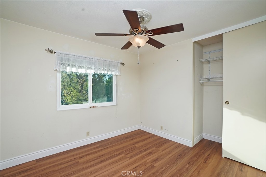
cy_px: 88
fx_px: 111
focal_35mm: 15
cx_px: 133
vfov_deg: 77.3
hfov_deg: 100.4
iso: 250
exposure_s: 1/80
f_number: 11
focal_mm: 10
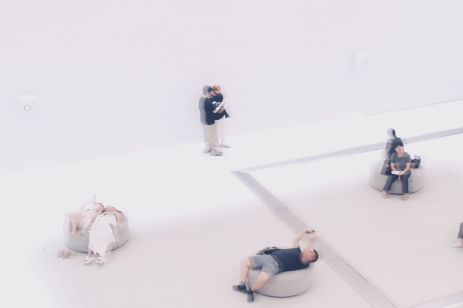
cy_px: 258
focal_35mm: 62
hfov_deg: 32.1
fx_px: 797
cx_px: 309
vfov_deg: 21.6
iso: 250
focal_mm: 23
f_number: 4.5
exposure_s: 1
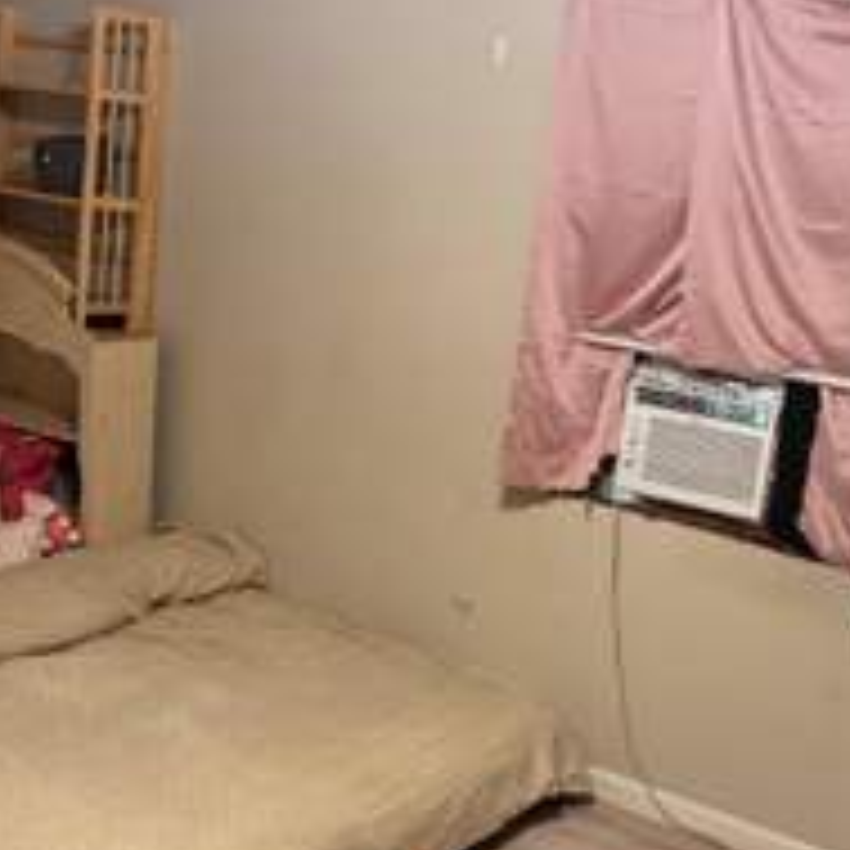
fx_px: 1500
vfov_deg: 31.6
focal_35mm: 54
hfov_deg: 31.6
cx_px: 409
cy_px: 432
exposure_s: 1/60
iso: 640
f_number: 1.78
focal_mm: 6.76
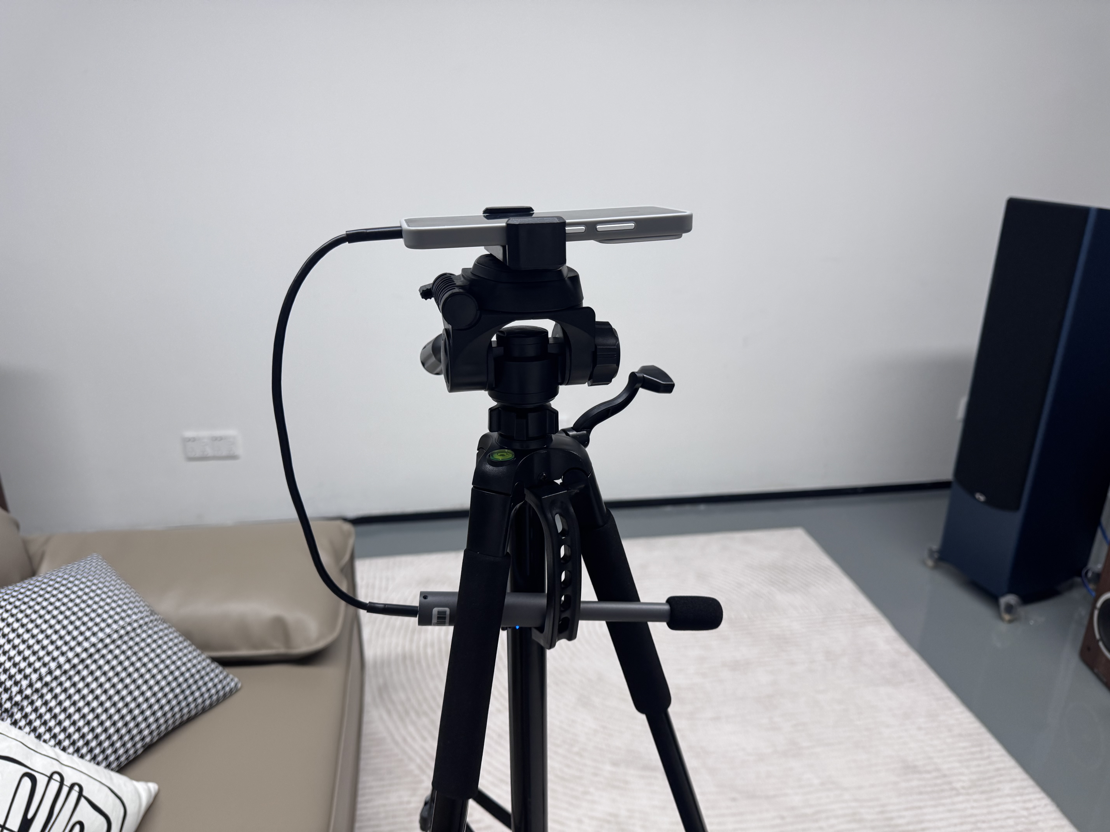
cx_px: 555
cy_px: 416
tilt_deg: -20.7
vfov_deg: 56.8
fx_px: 770
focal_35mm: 24
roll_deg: -0.3
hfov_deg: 71.6
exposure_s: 1/121
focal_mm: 6.76
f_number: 1.78
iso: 160
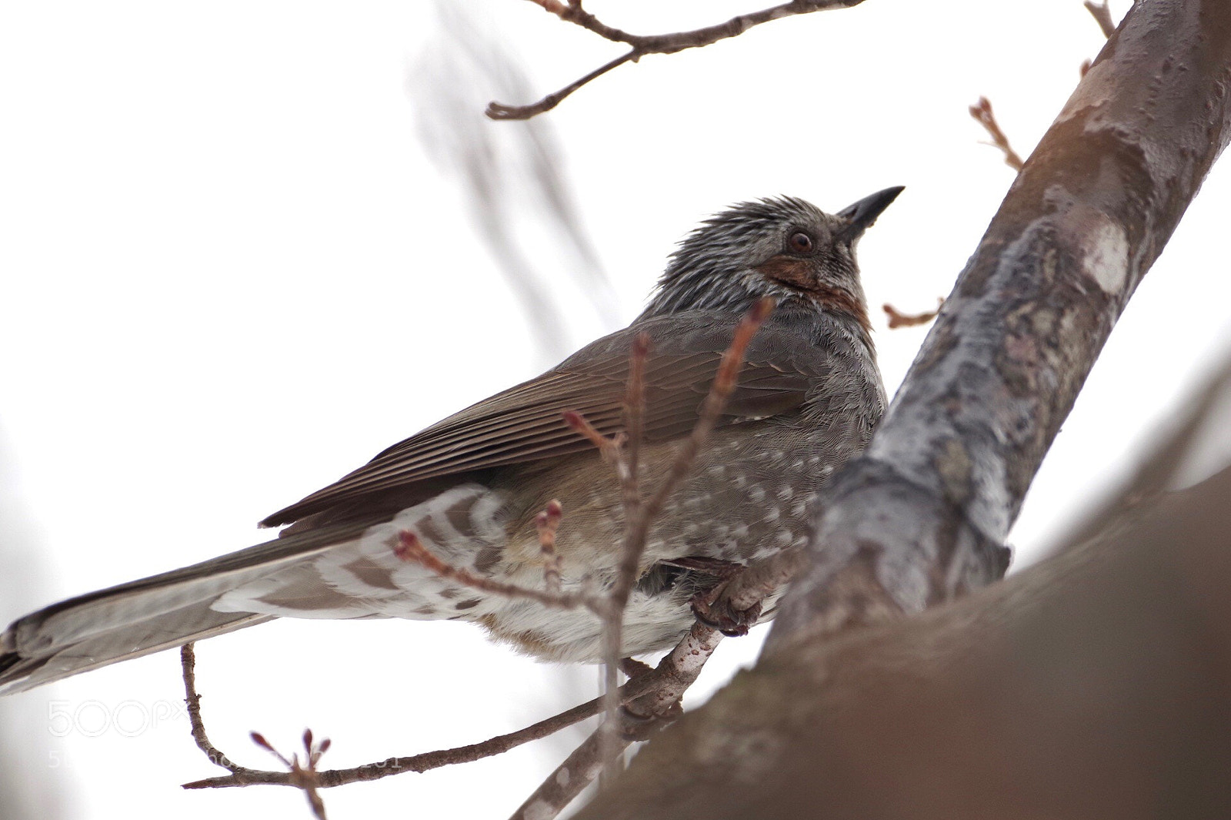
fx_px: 23513
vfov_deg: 2.0
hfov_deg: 3.0
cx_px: 616
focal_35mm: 688
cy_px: 410
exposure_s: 1/800
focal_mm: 450
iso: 320
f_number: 5.6
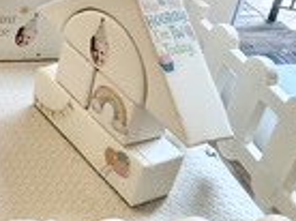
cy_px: -60
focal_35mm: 61
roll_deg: +2.3
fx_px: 521
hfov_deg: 25.2
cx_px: -131
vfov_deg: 21.8
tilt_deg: -22.8
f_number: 2.2
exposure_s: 1/120
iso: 200
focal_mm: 2.22
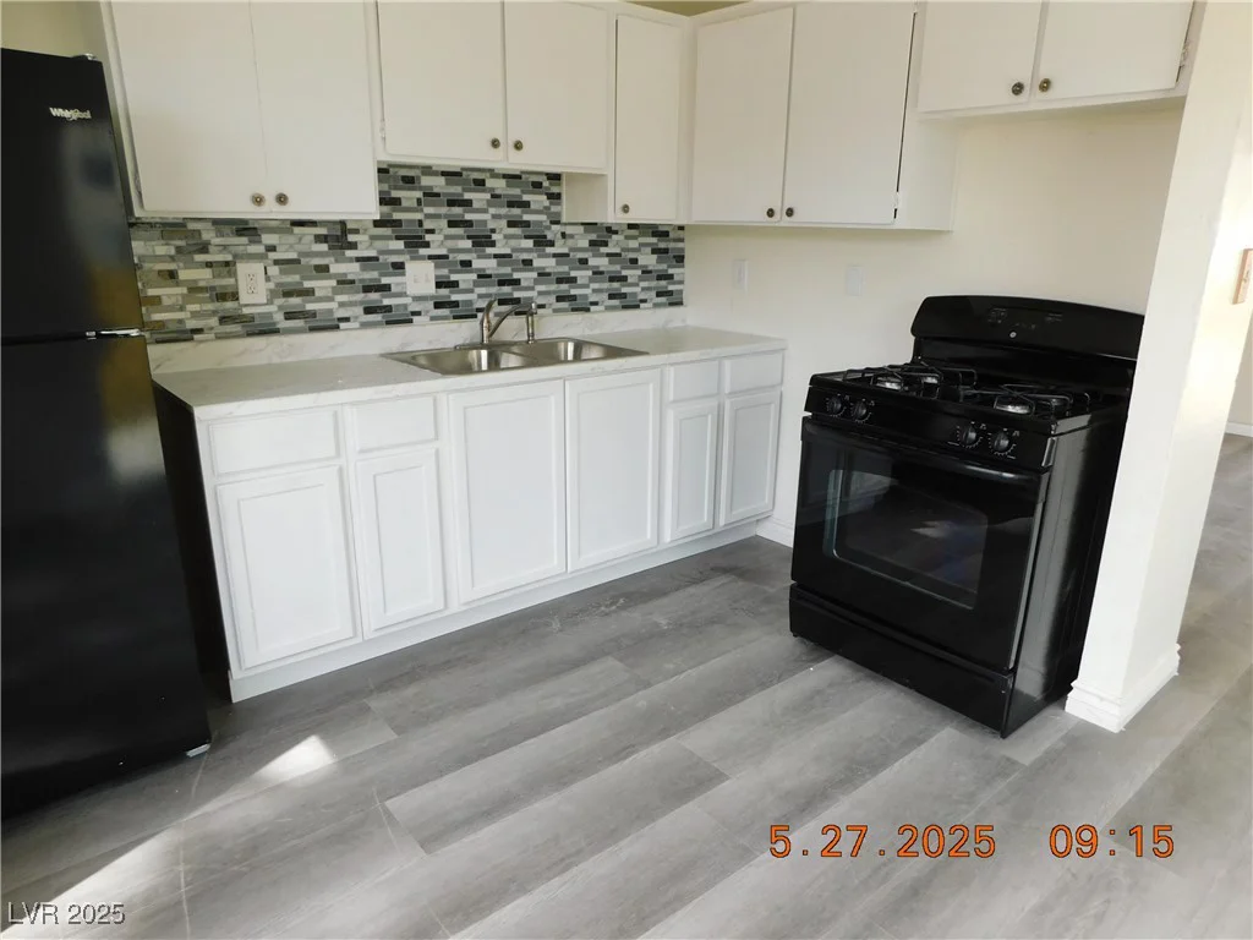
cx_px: 626
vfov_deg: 58.9
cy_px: 470
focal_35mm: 23
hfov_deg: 73.9
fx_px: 833
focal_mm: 4
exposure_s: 1/200
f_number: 3
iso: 125
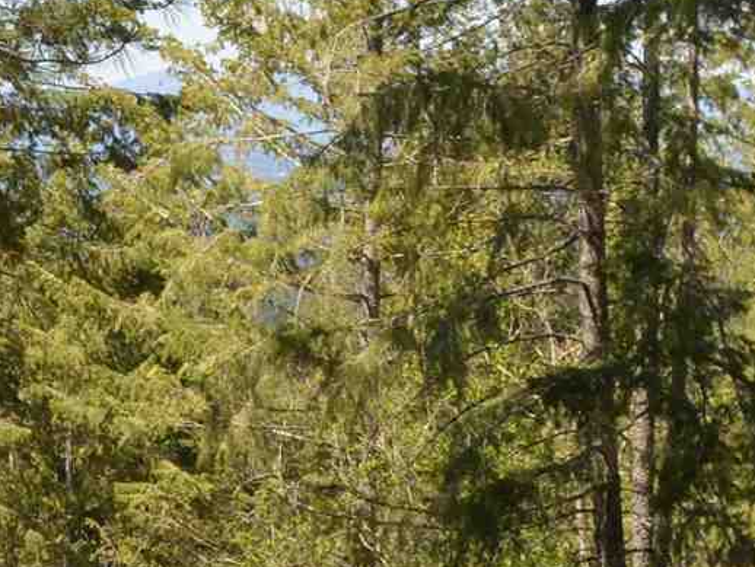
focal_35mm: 171
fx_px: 3731
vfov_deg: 8.7
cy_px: 50
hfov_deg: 11.4
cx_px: -98
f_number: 8
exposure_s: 1/250
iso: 160
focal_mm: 20
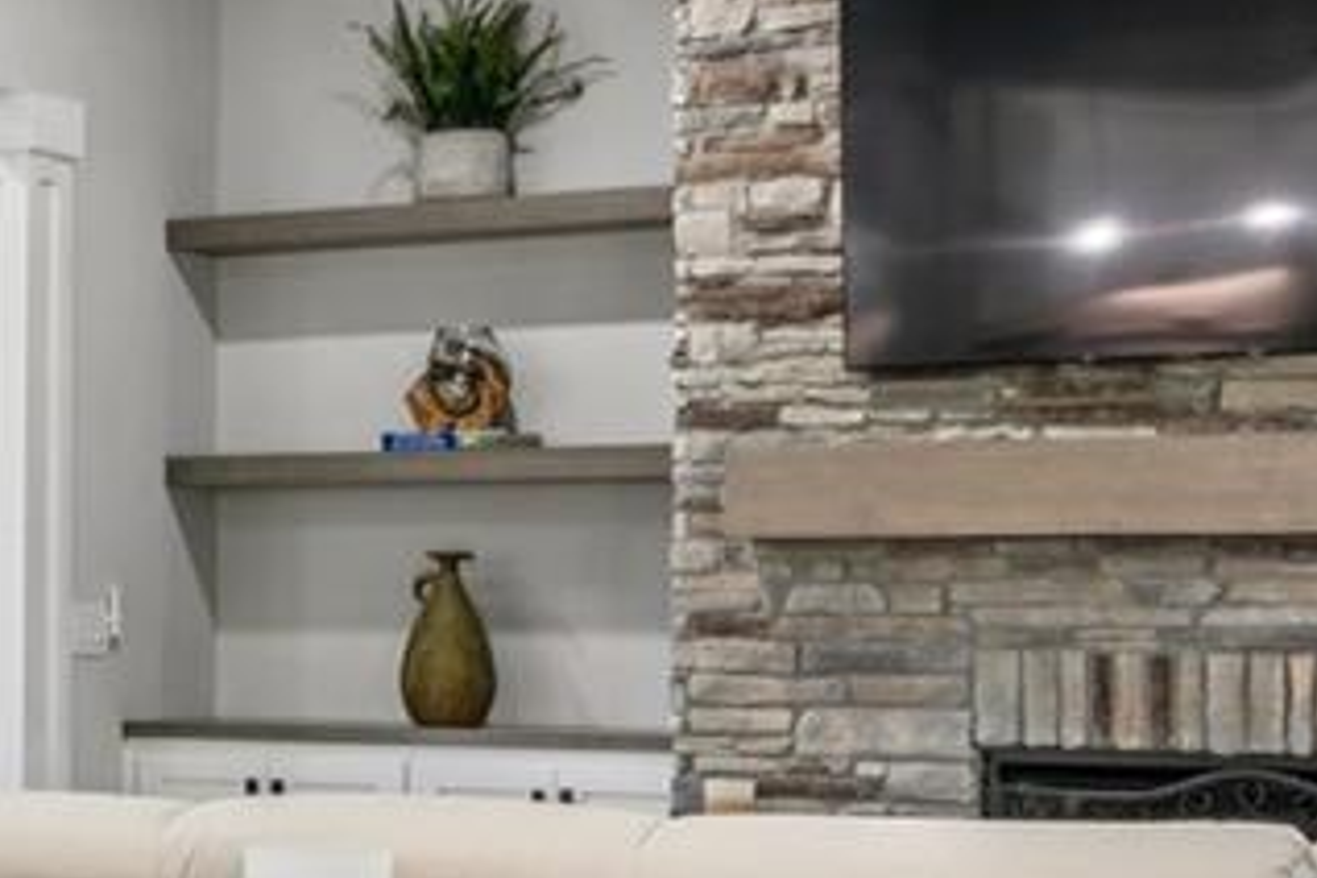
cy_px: 594
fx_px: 3956
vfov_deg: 12.6
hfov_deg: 15.7
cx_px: -1164
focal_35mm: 108
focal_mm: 16.8
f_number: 10
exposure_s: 1/2.5
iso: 100
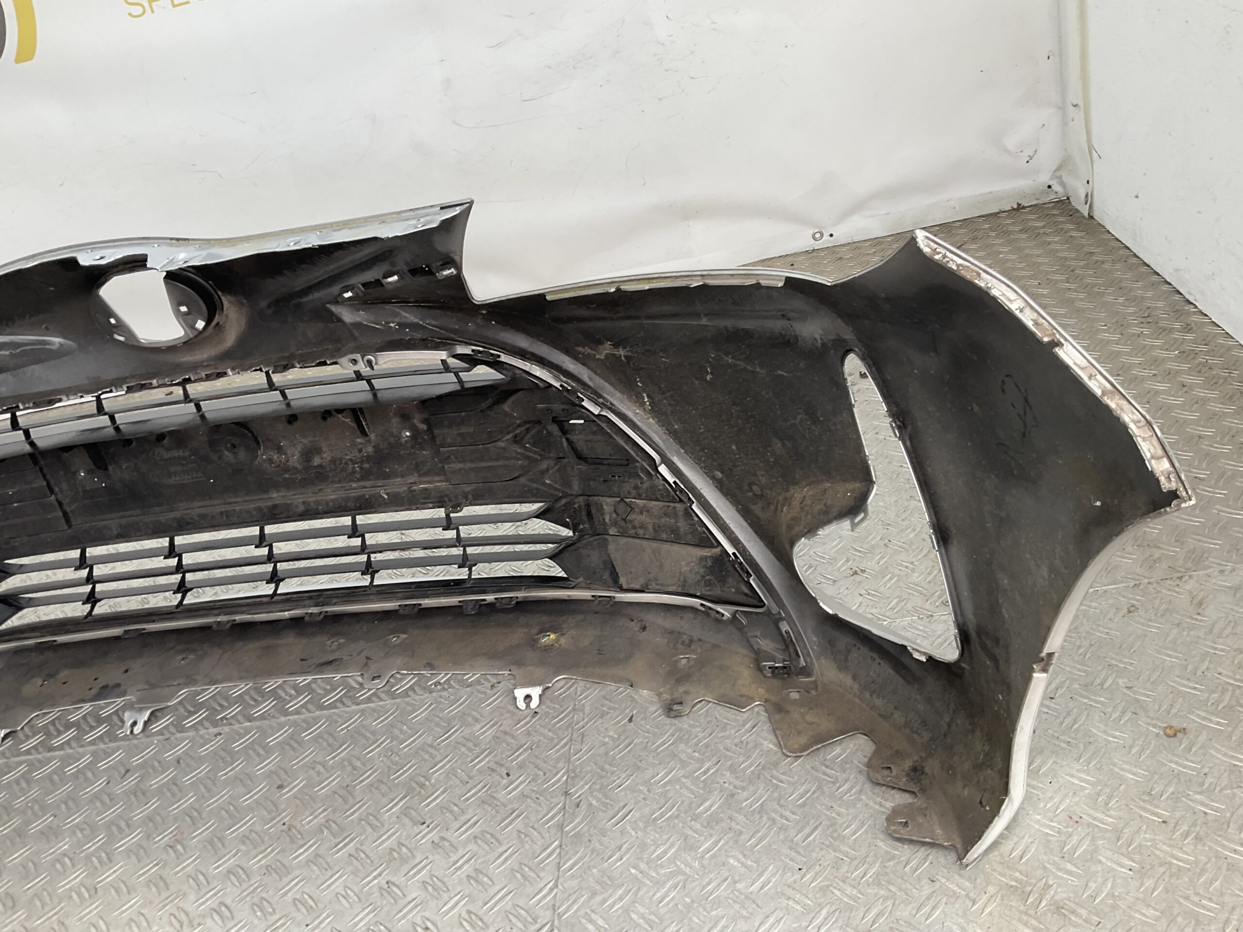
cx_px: 622
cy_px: 466
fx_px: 1041
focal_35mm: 29
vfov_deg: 48.2
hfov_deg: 61.7
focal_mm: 3
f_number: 1.8
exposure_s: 1/120
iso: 25
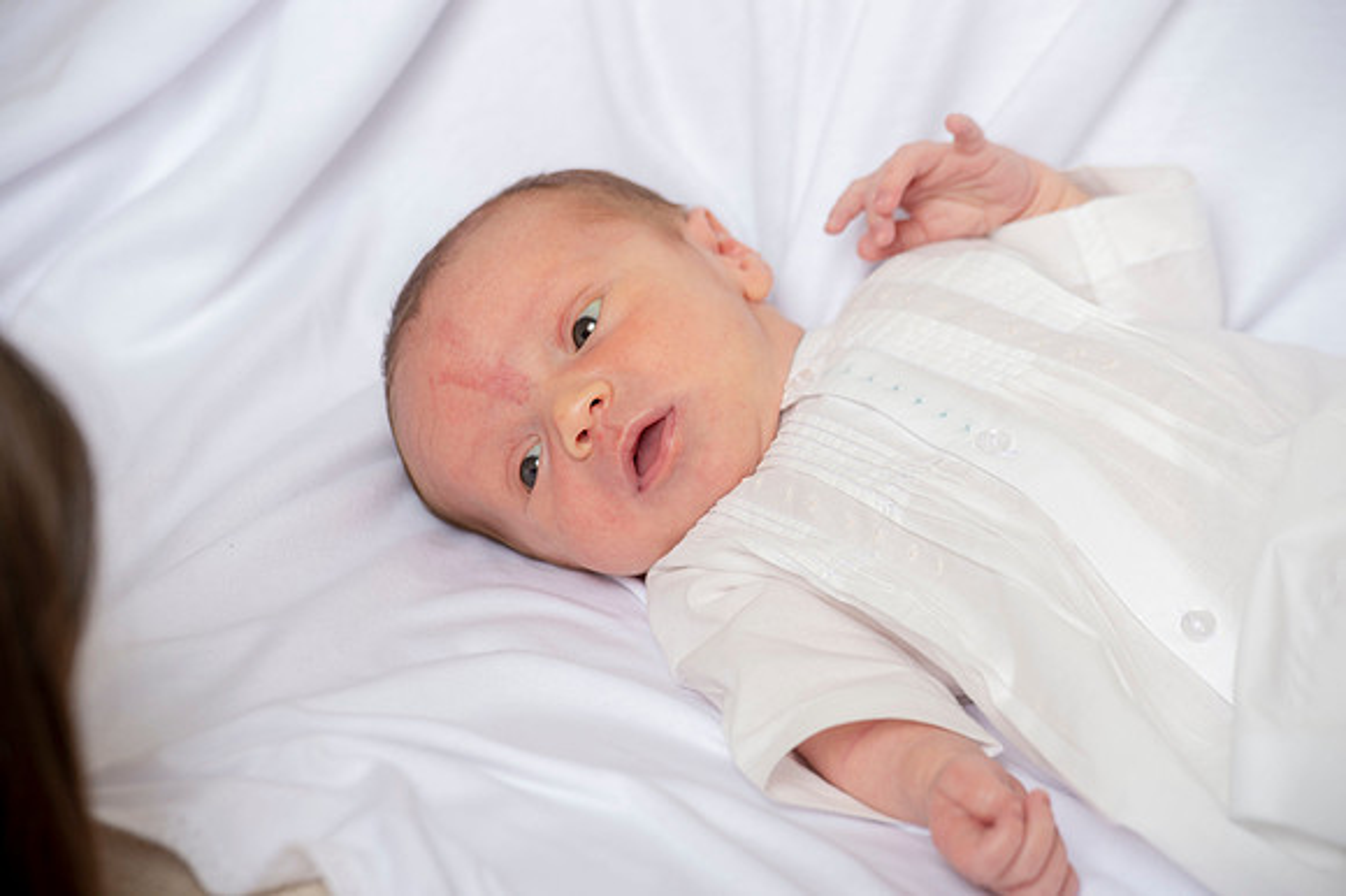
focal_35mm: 190
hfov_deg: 10.8
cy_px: 448
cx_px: 673
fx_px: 7100
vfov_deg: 7.2
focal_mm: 190
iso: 200
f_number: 6.3
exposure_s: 1/160
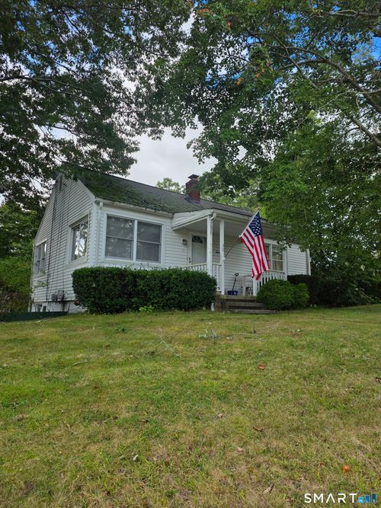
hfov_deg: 58.9
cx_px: 190
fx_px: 338
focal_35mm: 23
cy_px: 254
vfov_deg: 73.9
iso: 80
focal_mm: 6.3
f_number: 1.7
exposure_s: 1/2953
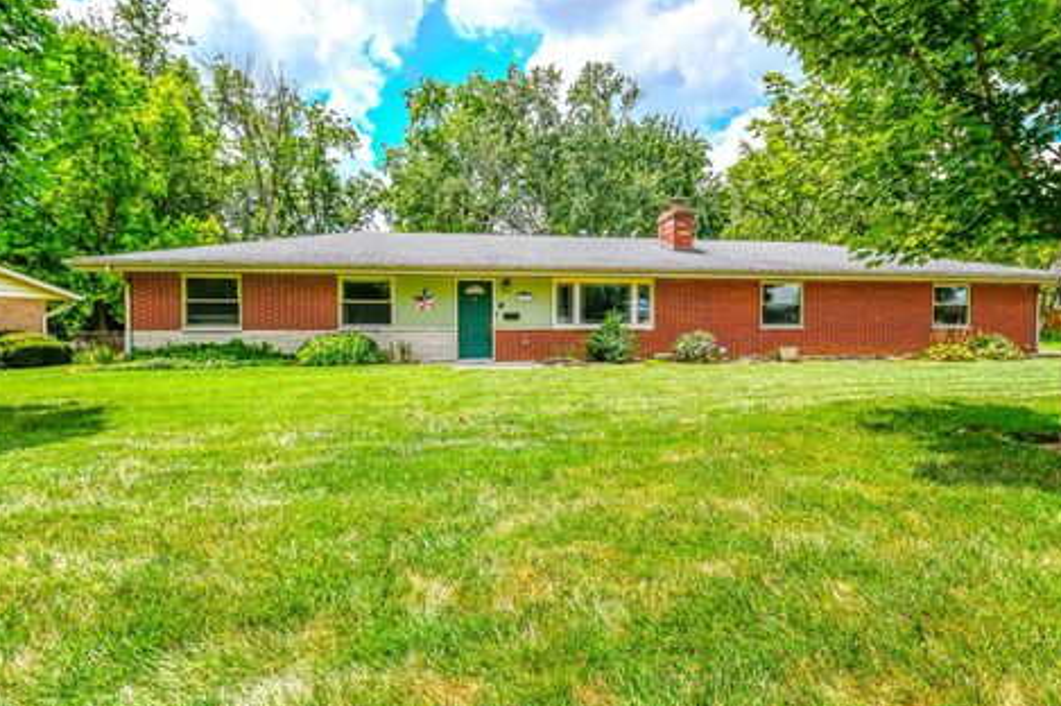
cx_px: 554
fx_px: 471
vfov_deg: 73.6
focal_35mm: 16
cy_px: 338
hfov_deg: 96.7
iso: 110
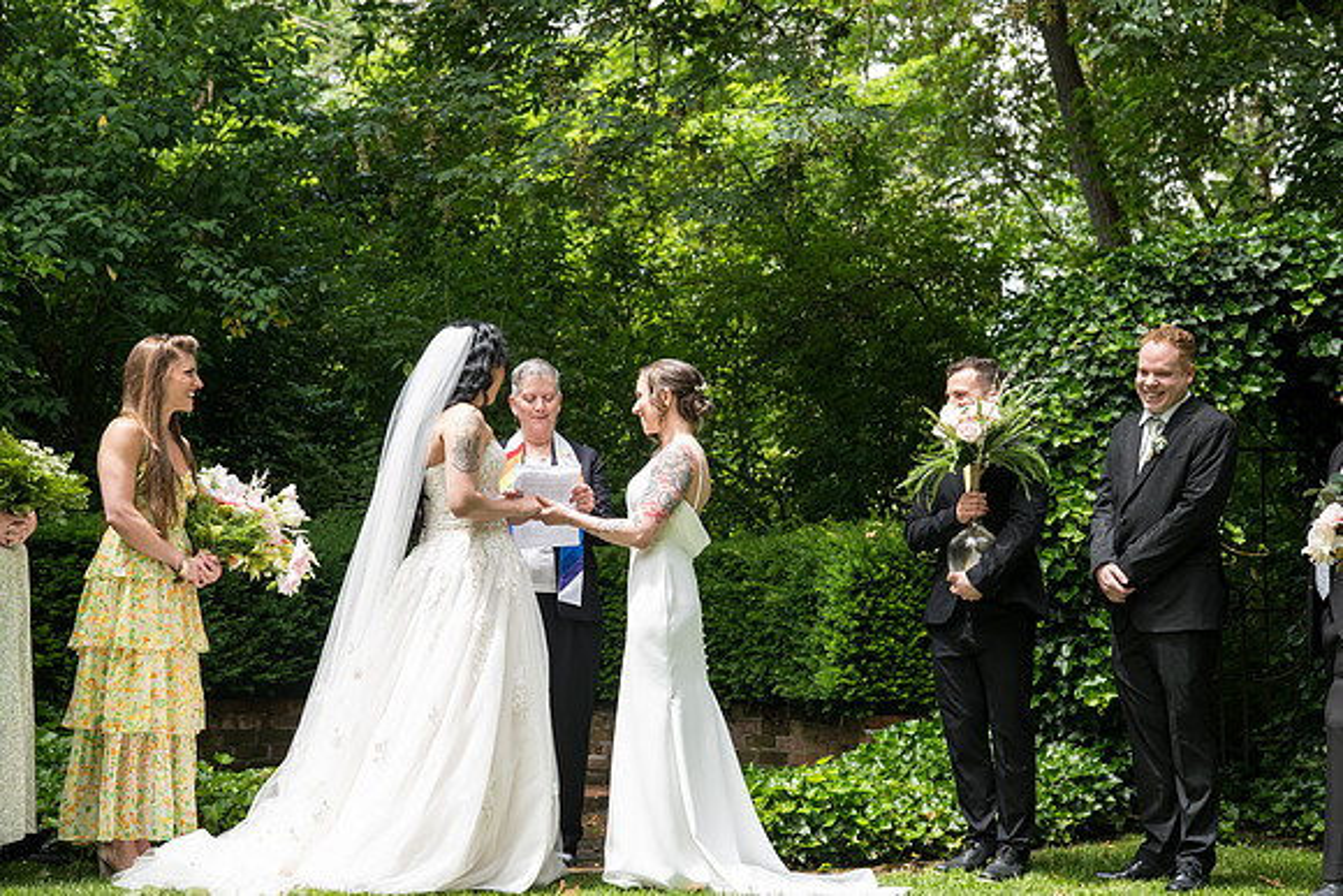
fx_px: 2090
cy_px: 448
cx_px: 672
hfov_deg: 35.6
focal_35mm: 56
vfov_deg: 24.2
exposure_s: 1/400
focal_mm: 56
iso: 500
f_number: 5
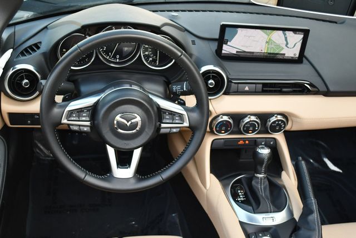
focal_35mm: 48
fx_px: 475
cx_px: 178
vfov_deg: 28.1
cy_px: 119
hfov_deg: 41.1
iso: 500
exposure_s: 1/250
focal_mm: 24
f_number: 4
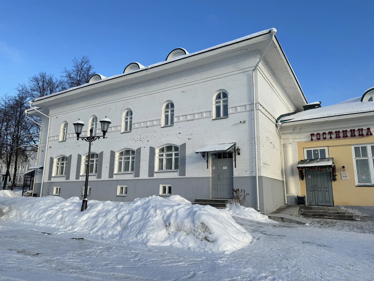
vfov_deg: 56.8
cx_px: 187
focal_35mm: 24
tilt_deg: +12.5
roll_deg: -1.6
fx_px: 259
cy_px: 140
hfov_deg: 71.6
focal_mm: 6.86
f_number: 1.78
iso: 80
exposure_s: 1/2604
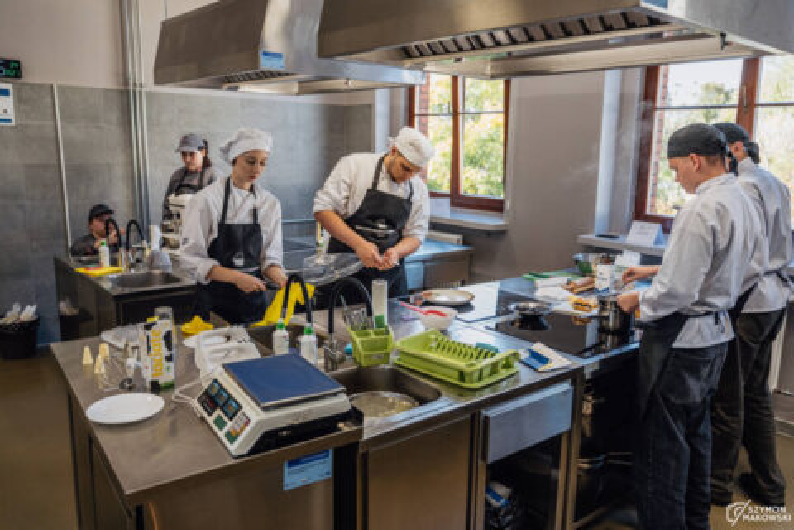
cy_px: 265
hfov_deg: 65.5
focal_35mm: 28
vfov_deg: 46.4
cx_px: 397
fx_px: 618
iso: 1000
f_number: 2.8
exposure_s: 1/400
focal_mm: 28
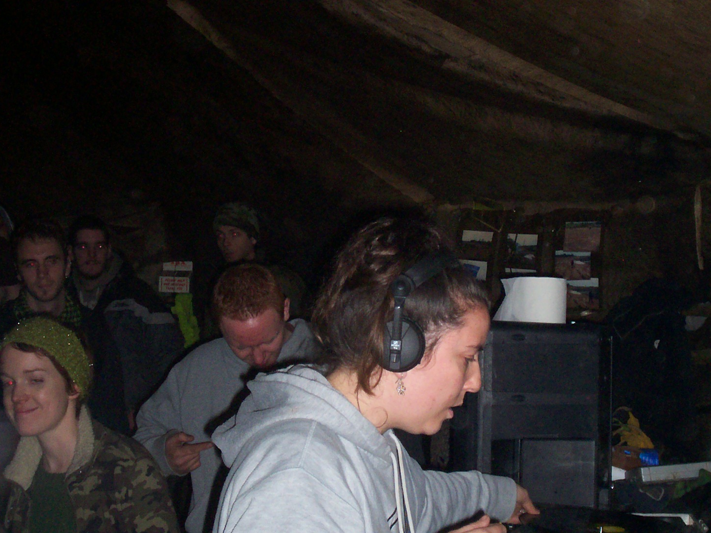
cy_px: 283
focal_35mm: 57
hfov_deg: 33.8
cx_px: 392
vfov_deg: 25.7
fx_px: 1171
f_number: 4.5
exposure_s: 1/64
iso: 140
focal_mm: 5.9
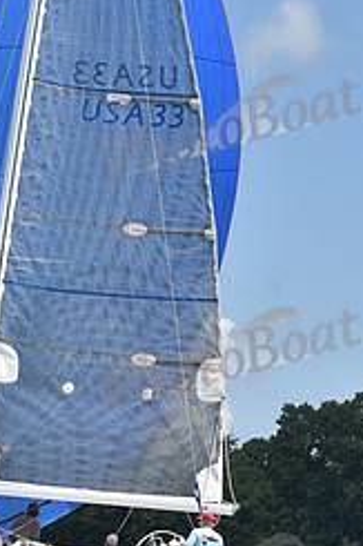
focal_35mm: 166
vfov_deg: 12.4
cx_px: -10
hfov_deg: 8.2
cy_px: 270
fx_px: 2514
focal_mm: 70
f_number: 11
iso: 320
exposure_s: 1/800
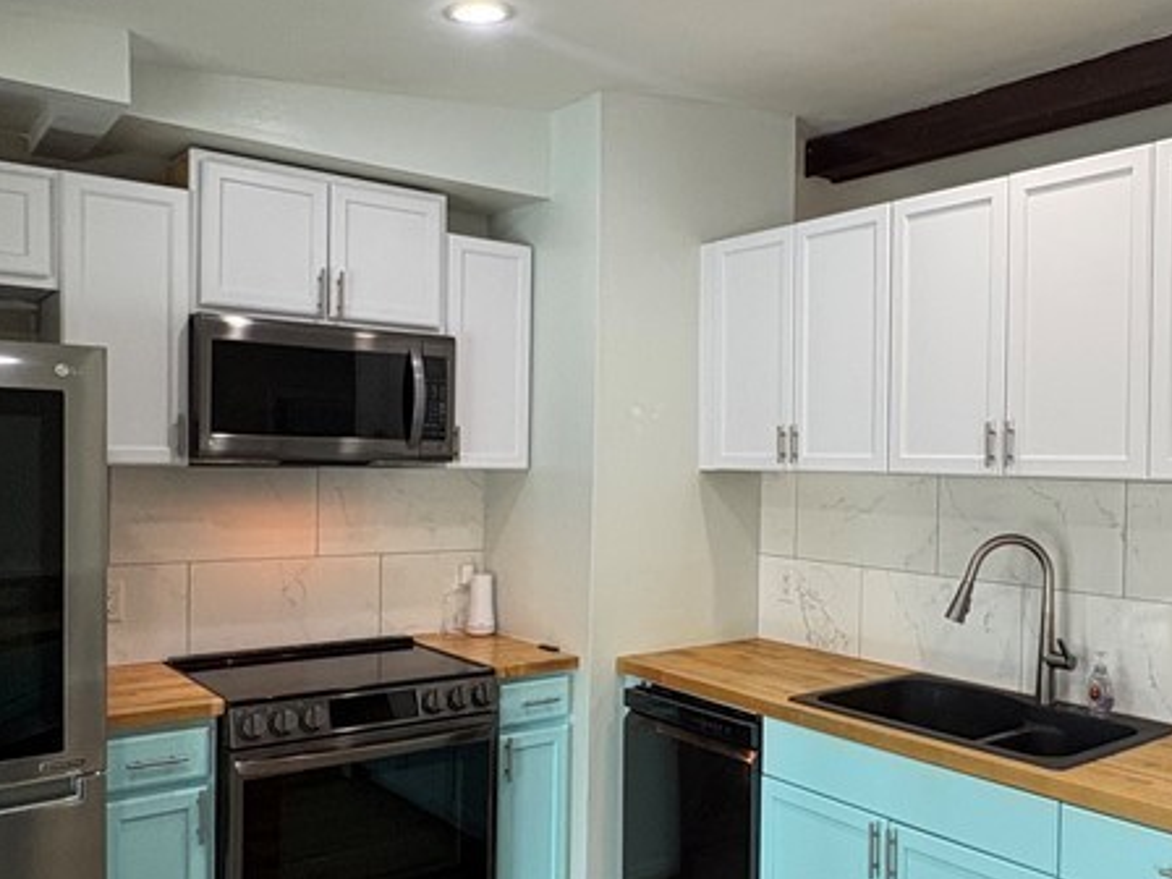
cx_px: 722
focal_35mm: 32
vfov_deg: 44.1
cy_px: 487
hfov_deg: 56.2
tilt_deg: -0.7
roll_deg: -0.6
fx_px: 1083
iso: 200
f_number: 2.2
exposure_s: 1/120
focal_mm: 2.22
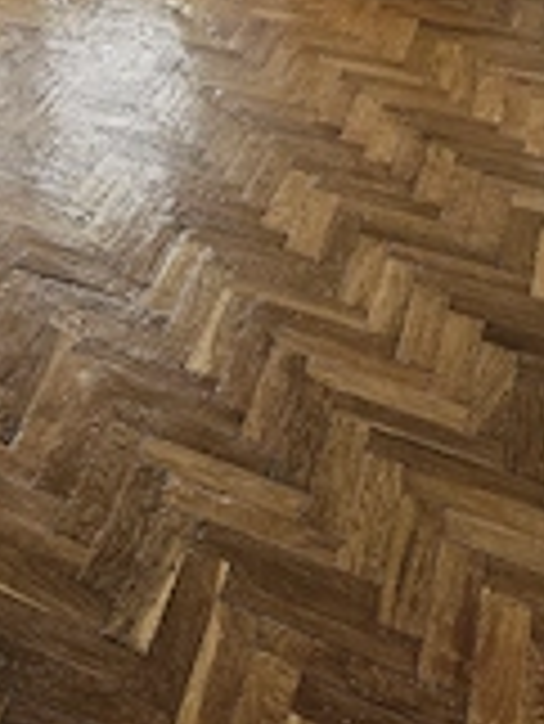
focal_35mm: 57
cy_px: -99
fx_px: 1193
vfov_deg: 29.9
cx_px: -90
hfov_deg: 23.7
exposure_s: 1/101
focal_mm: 6.3
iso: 40
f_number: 1.7
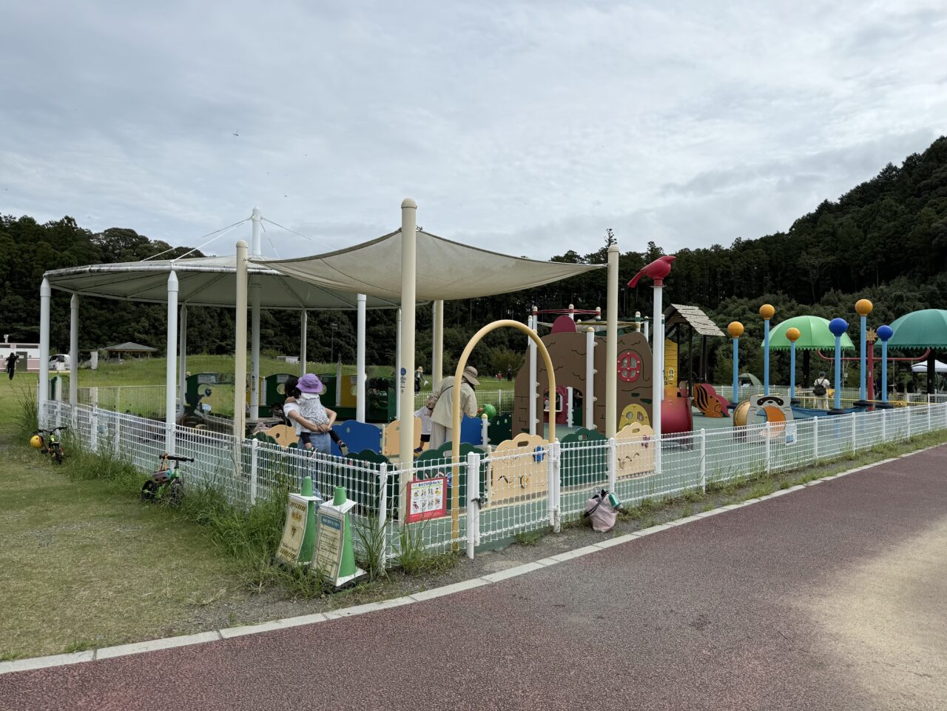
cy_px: 356
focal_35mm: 24
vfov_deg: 56.8
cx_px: 474
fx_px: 657
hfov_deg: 71.6
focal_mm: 6.76
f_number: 1.78
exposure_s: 1/10309
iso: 80
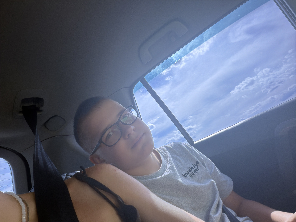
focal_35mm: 23
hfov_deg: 73.9
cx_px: 148
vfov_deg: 58.9
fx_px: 197
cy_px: 111
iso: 32
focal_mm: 2.71
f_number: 1.9
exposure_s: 1/179
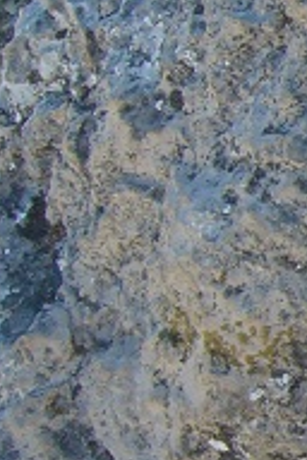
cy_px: 134
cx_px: 921
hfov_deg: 7.8
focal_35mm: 152
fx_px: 1944
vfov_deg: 13.5
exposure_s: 1/125
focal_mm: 5.8
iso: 80
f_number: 5.6
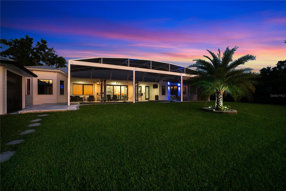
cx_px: 143
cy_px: 96
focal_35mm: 16
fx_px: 127
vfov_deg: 73.7
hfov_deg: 96.7
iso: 6400
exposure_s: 1/30
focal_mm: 16
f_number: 7.1
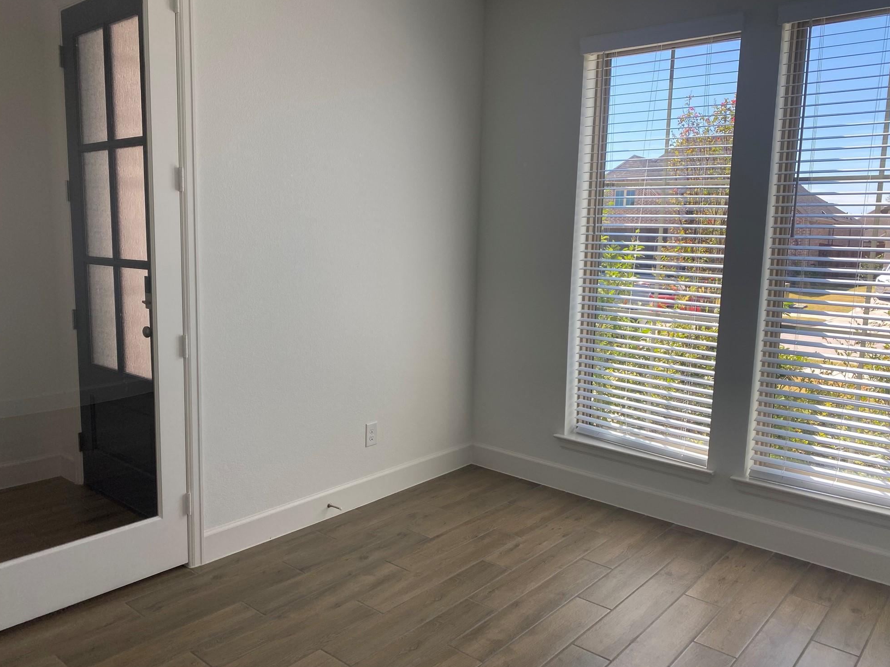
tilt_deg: -8.1
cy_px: 327
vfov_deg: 51.4
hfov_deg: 65.3
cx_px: 450
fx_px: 694
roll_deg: -0.9
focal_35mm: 27
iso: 32
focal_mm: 4.25
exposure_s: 1/360
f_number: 1.8
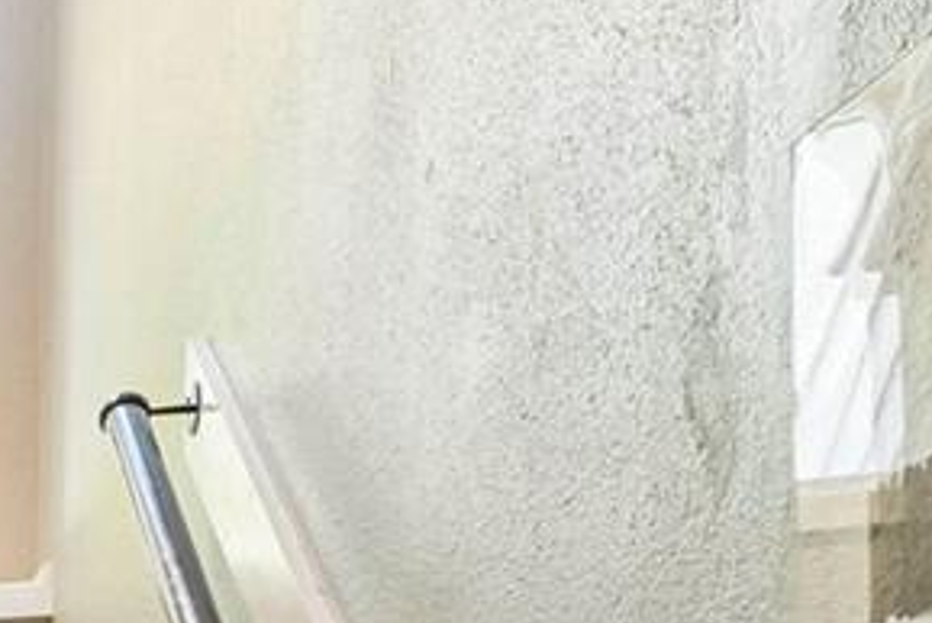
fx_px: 2150
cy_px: 1081
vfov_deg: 14.7
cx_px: -1329
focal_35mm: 83
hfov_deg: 14.7
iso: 800
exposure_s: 1/6
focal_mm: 10
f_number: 8
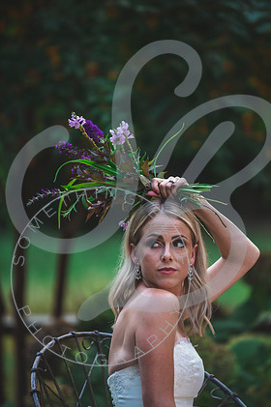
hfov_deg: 6.4
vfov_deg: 9.6
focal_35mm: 214
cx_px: 144
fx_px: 2420
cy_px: 203
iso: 500
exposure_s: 1/400
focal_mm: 200
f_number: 2.8
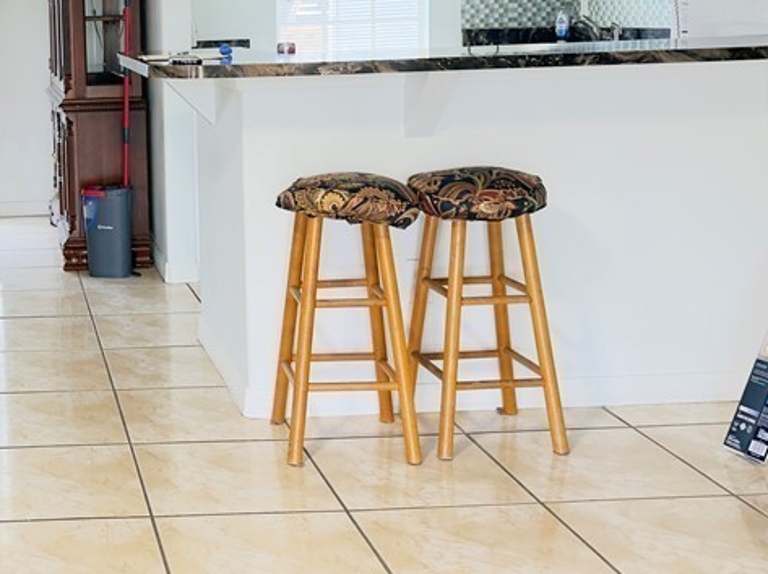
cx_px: 31
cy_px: 120
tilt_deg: -4.9
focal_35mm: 52
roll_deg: +1.6
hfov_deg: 34.1
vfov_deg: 27.5
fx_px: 1153
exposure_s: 1/60
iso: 500
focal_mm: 6.76
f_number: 1.78
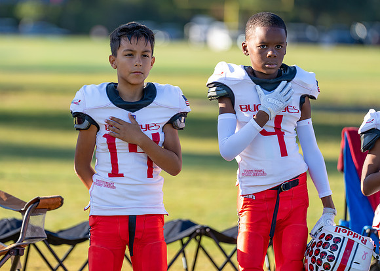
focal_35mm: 258
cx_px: 131
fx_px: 2787
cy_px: 112
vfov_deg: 5.6
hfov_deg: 7.8
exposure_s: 1/640
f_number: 2.8
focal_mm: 200
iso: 100
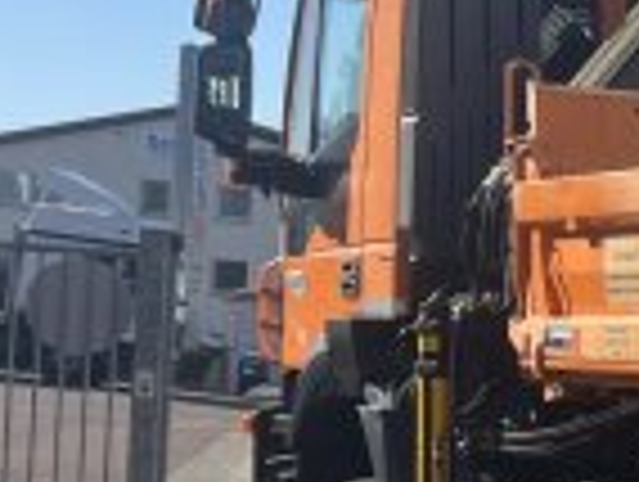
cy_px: 432
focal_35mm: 117
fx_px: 2163
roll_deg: -2.7
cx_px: 1418
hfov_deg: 13.4
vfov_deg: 12.6
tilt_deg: +1.9
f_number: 1.5
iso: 50
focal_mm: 5.7
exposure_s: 1/4831
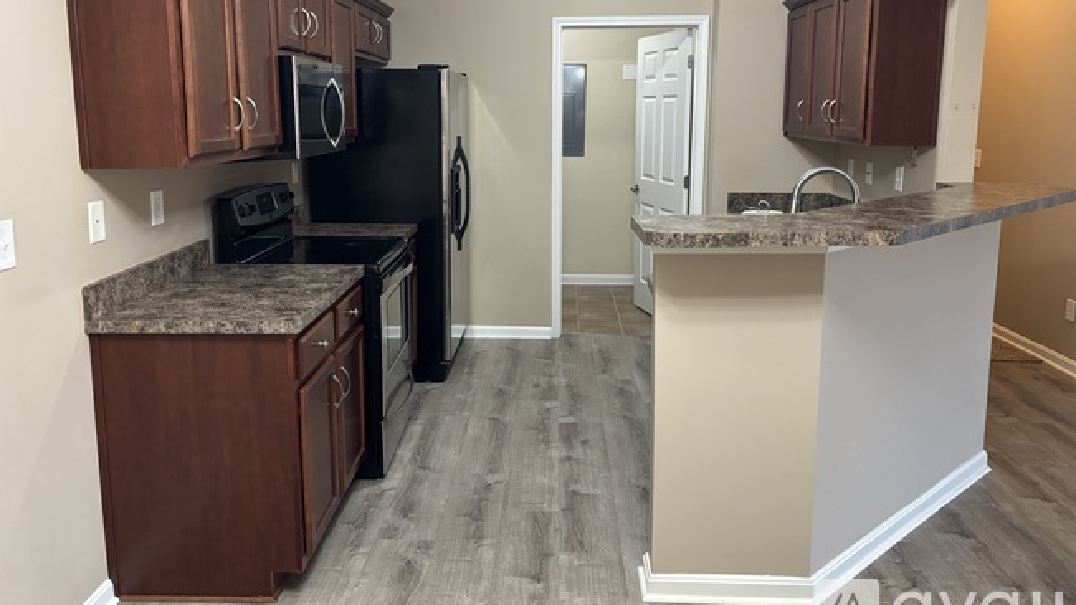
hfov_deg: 66.1
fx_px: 827
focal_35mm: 29
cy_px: 231
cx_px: 530
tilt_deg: -9.2
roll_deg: -0.5
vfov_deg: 39.9
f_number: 1.6
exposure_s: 1/60
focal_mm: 5.96
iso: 320
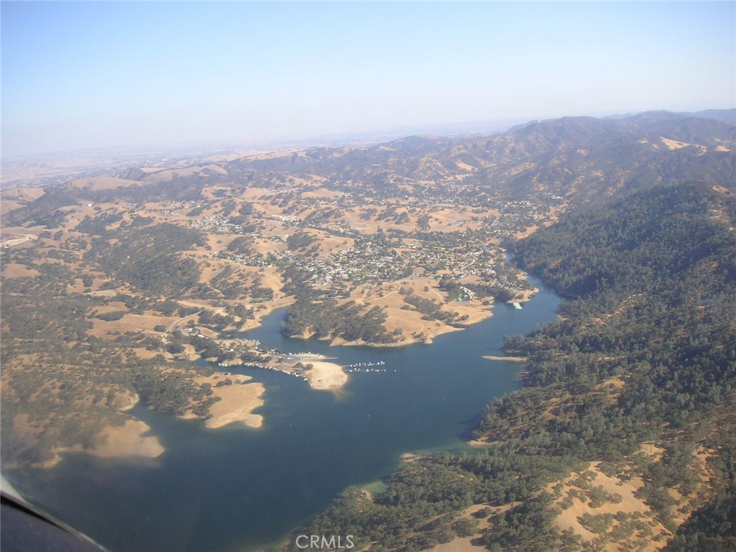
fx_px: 787
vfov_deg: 38.7
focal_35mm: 37
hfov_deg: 50.1
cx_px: 368
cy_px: 276
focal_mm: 6.1
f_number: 2.8
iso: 50
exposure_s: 1/350
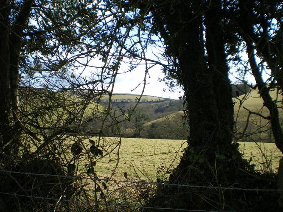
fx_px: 294
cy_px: 106
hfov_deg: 51.4
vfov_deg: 39.6
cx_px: 142
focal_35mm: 36
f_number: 4.6
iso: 50
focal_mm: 6.3
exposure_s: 1/250
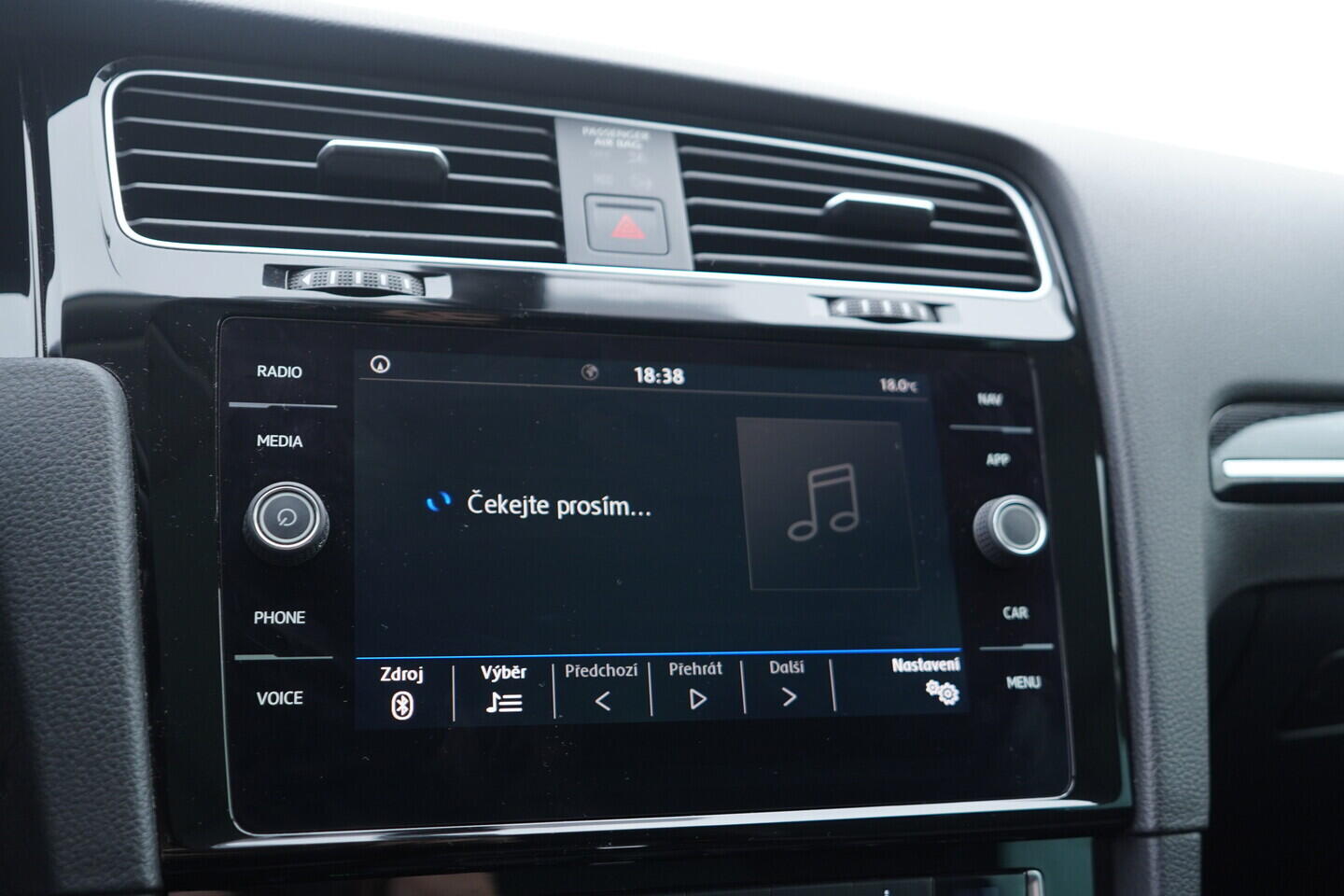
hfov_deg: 53.1
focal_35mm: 36
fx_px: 1344
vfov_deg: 36.9
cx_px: 672
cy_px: 448
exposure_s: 1/40
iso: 250
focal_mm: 24
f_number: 2.8
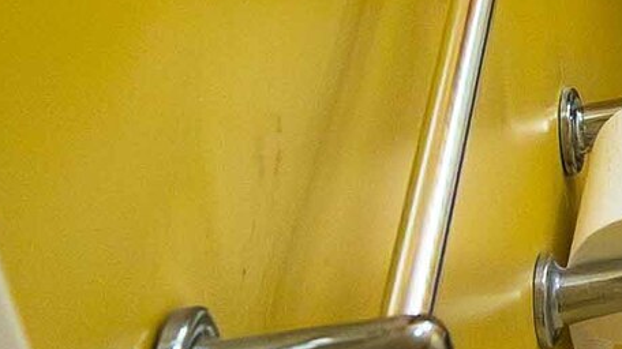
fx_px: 1863
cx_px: 1428
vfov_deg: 9.0
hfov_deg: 14.1
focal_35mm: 113
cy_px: -642
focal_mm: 16
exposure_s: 1/250
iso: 4000
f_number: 5
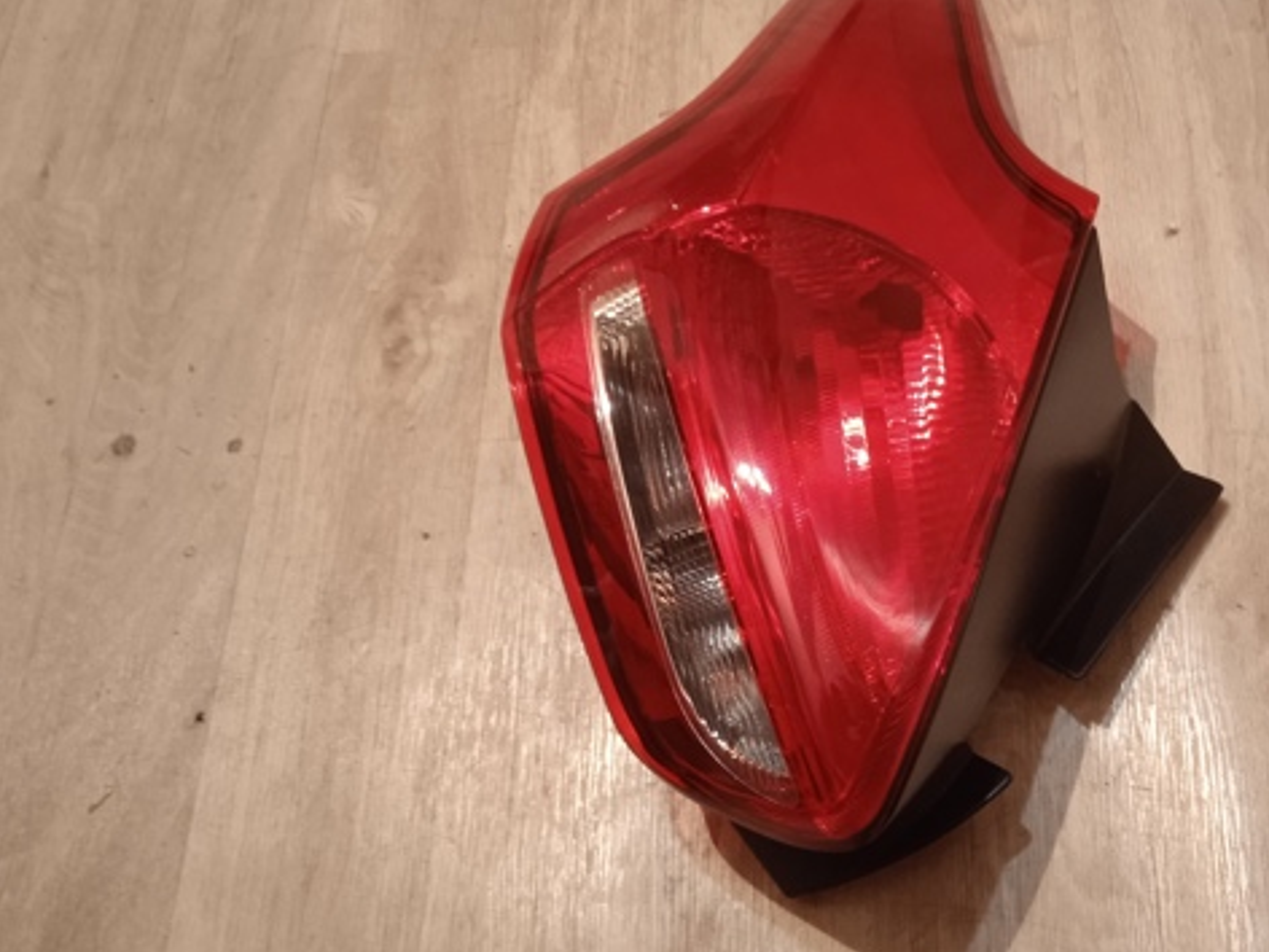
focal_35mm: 38
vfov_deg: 37.7
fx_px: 1393
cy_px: 468
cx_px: 839
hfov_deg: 48.2
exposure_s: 1/14.3
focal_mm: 3.43
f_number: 2.2
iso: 794
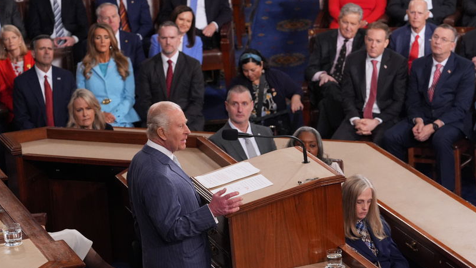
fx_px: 2057
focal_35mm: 163
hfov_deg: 13.2
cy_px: 133
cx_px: 218
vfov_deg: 7.4
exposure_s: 1/500
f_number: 5
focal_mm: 123
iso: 3200
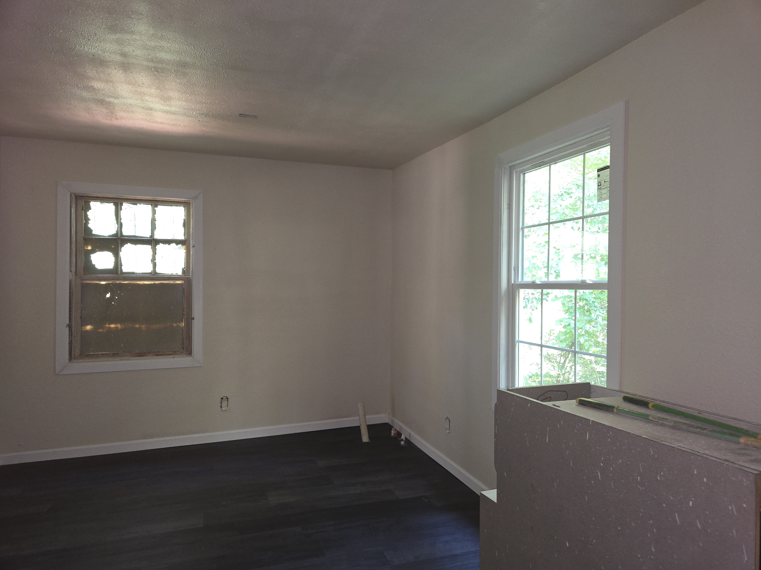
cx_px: 380
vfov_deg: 58.9
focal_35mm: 23
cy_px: 285
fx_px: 506
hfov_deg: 73.9
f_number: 1.8
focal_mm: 5.4
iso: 125
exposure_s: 1/24
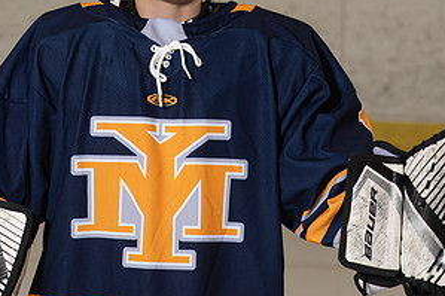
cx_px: 143
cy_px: -61
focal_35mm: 277
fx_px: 3422
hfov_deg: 7.4
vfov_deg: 4.9
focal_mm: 85
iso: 500
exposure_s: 1/250
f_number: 6.3
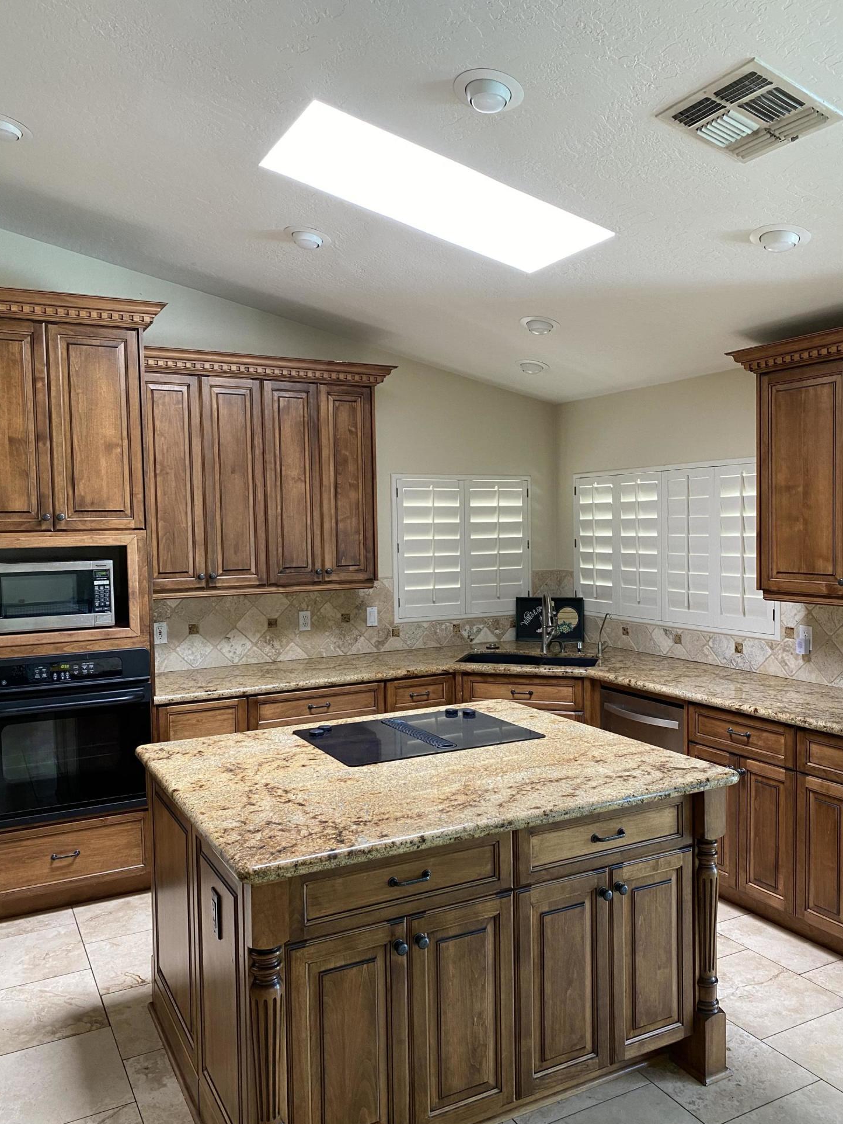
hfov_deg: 51.3
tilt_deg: -3.4
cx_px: 434
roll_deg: +0.7
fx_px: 877
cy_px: 582
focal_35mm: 27
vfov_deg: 65.3
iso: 125
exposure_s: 1/60
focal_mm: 4.25
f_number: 1.8
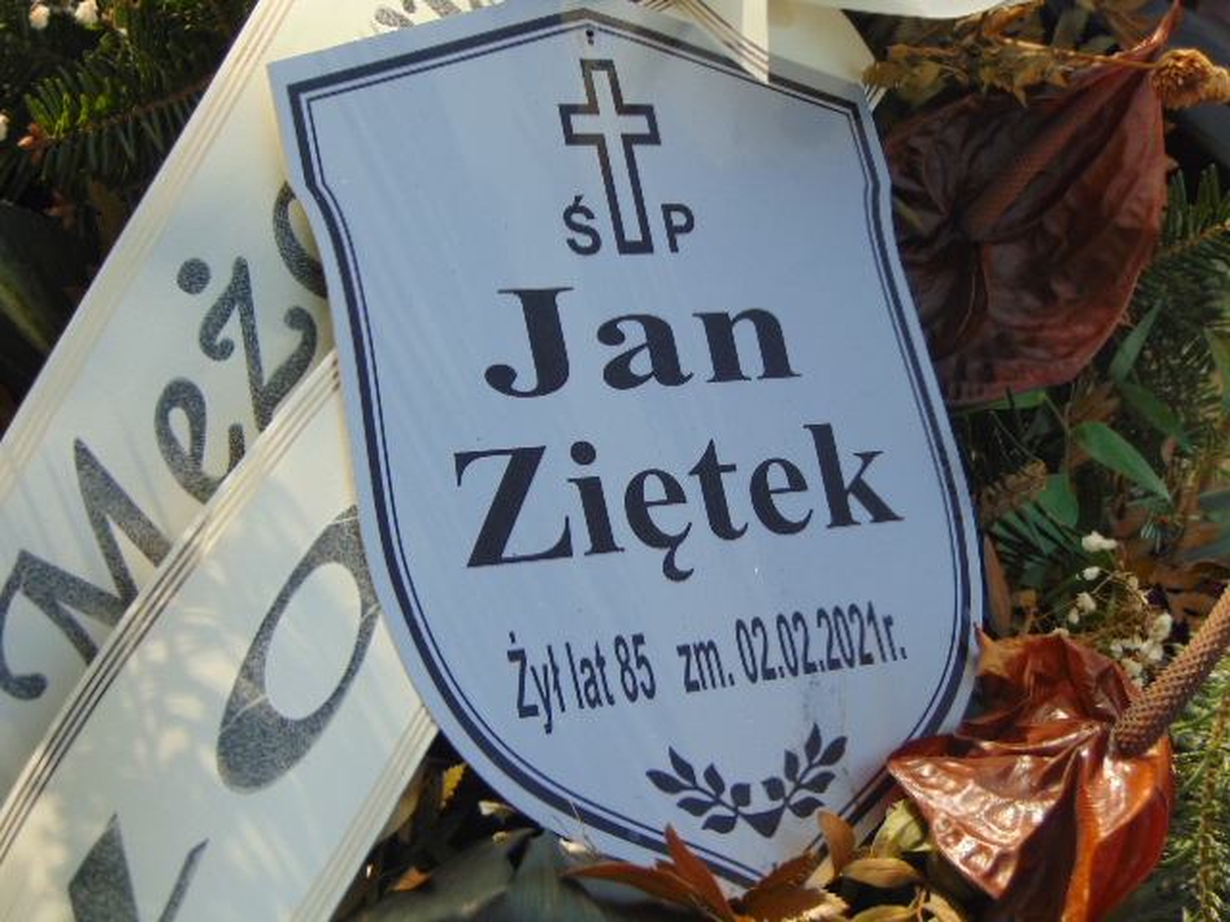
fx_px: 2523
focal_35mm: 71
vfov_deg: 20.7
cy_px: 461
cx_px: 615
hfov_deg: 27.4
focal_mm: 12.8
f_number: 3.7
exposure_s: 1/400
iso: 80
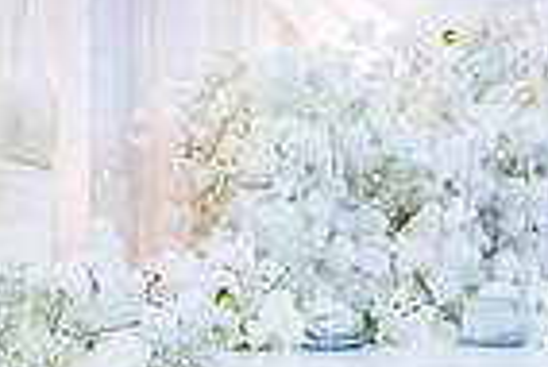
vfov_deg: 11.8
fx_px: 1737
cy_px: 423
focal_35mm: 114
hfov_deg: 15.4
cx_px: -440
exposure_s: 1/160
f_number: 2.8
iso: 500
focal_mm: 28
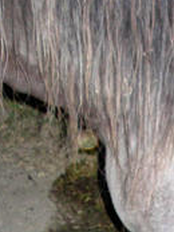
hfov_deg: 11.2
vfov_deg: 13.8
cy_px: 378
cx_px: 143
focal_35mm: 132
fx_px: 884
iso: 141
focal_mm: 6.3
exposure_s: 1/90.5
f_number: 2.9
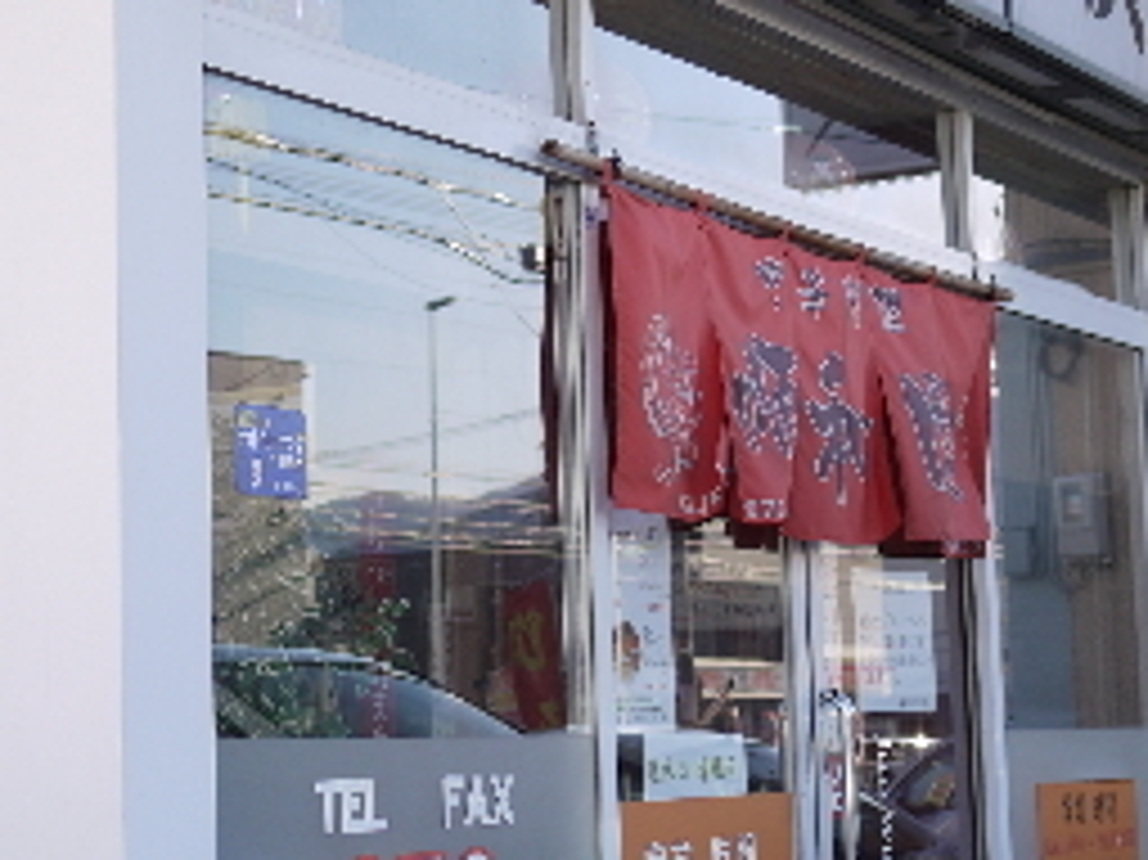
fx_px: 3116
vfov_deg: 15.7
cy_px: 288
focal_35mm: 94
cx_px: 243
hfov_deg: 20.7
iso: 100
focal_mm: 20
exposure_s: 1/1300
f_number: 2
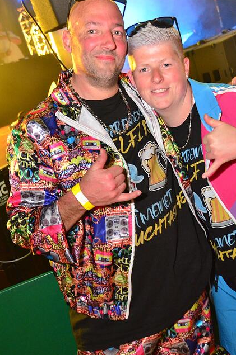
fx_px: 503
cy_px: 167
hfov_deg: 26.4
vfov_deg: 38.9
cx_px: 132
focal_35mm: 51
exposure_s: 1/25
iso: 3200
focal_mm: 30
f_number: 5.6
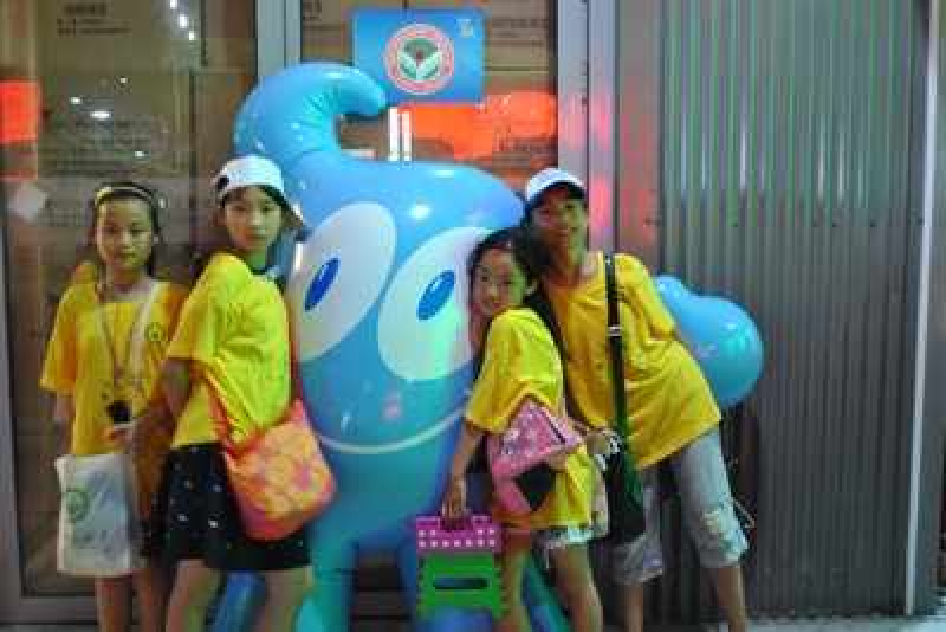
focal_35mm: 39
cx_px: 473
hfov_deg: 49.5
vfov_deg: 34.2
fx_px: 1025
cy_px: 316
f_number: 4.2
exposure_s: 1/5
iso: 400
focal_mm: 26
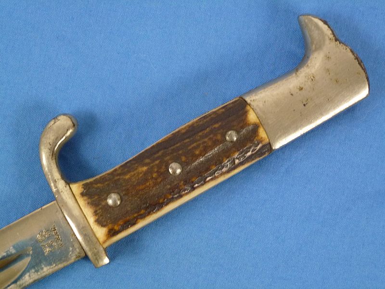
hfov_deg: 25.7
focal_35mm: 76
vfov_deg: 19.4
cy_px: 144
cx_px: 192
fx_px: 845
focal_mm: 13.6
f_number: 4.7
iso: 400
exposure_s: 1/80
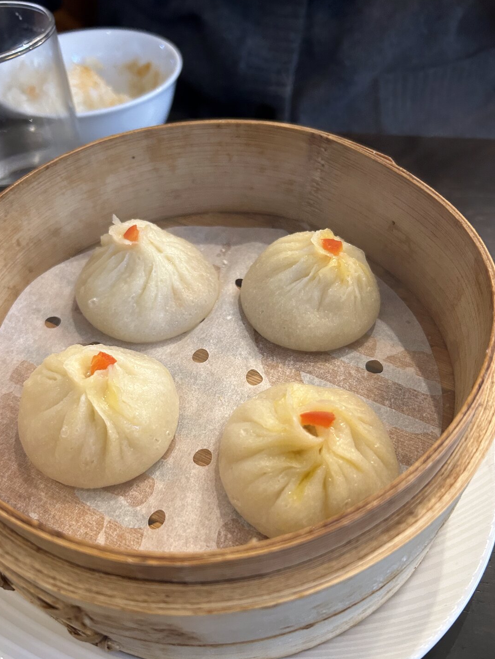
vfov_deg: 61.6
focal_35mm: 29
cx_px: 221
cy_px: 353
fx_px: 553
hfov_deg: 48.2
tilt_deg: -50.3
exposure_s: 1/50
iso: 320
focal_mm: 5.7
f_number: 1.5
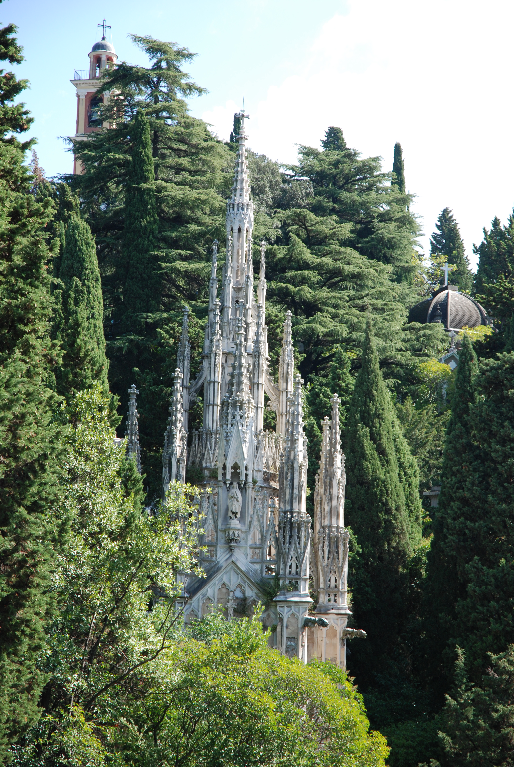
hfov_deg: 13.1
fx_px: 2242
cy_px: 384
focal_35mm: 105
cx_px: 257
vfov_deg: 19.4
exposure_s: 1/320
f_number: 4.5
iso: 200
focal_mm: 70
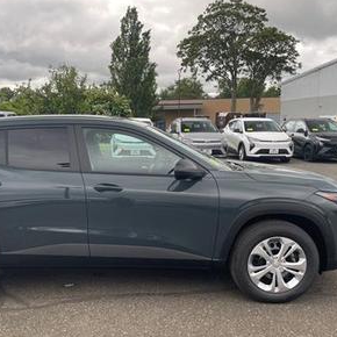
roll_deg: -0.3
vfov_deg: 41.6
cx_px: 114
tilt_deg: -9.1
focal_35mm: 40
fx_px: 441
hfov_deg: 41.4
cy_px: 205
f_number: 1.6
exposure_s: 1/346
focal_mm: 4.2
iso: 32
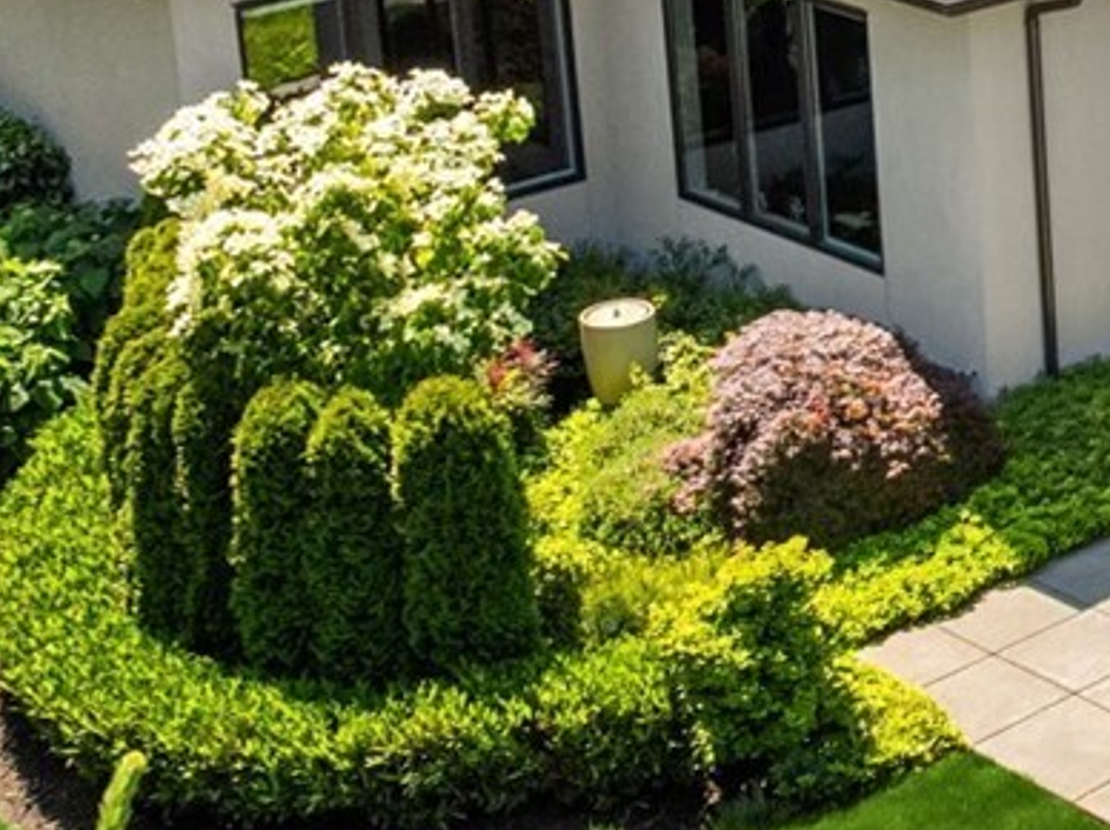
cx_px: 1661
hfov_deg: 17.8
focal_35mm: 99
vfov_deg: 14.7
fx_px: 3171
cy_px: 29
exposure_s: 1/2000
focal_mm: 12.29
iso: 200
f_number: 2.8
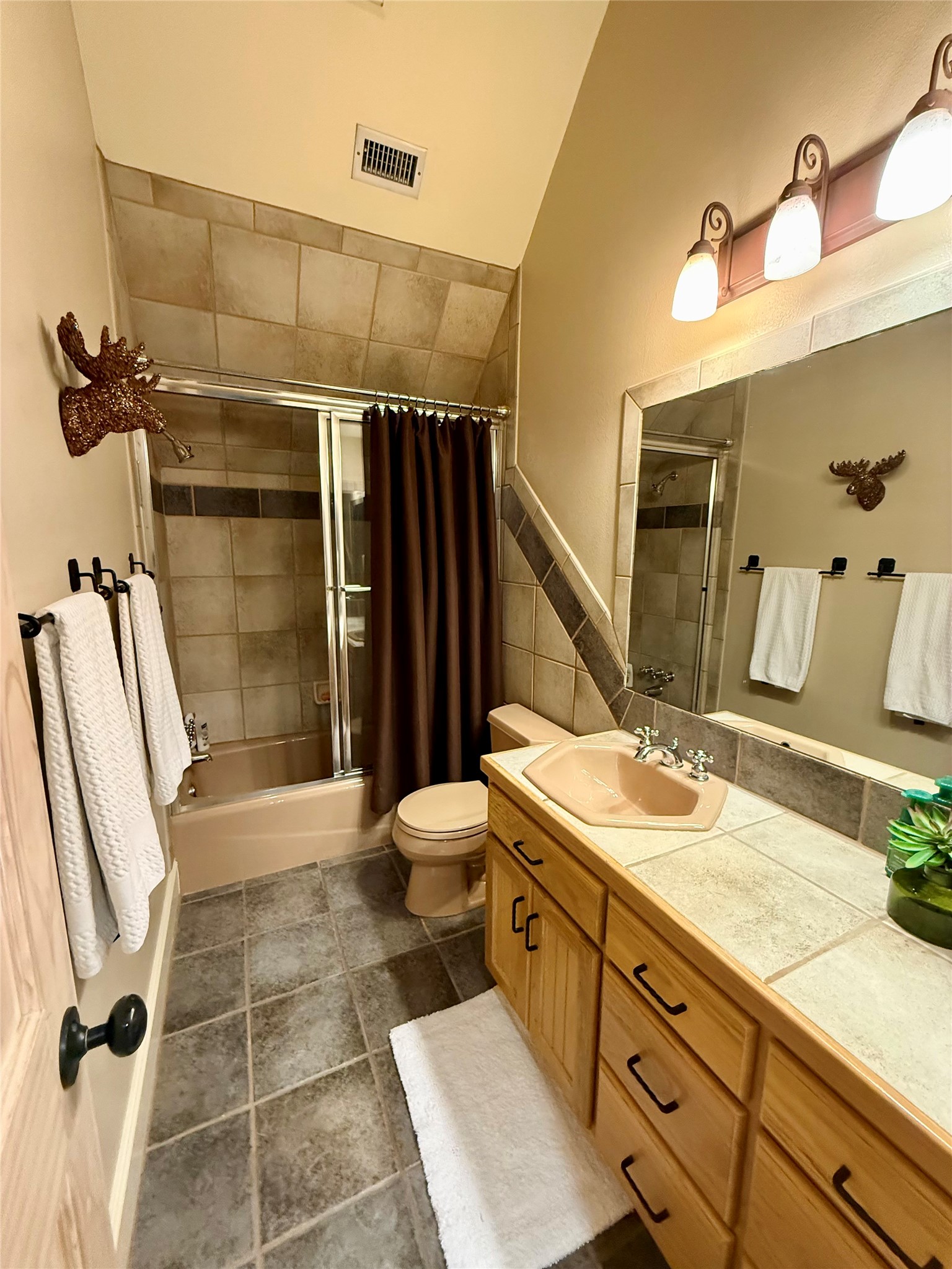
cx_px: 476
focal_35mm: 14
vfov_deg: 102.1
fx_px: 513
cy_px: 634
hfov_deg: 85.7
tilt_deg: -8.7
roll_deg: -0.5
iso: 640
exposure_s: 1/60
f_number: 2.2
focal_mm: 2.22
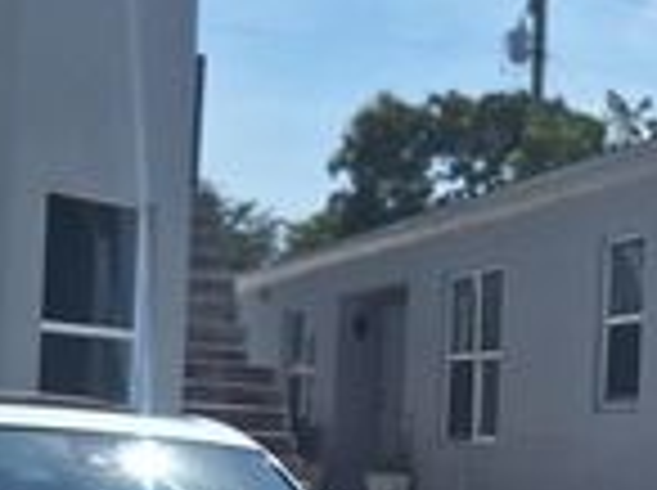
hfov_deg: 18.3
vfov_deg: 14.5
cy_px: 378
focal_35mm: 101
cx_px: 819
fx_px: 1914
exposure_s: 1/7752
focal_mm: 5.54
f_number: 1.8
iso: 40
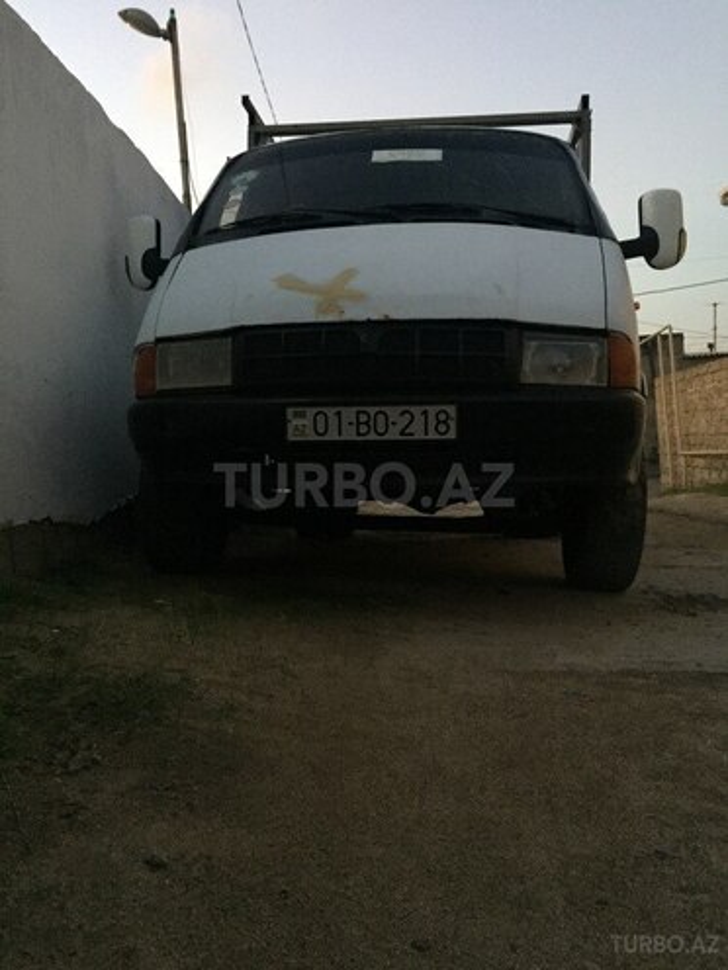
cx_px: 364
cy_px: 485
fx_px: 813
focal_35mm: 29
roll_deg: +4.7
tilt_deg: -2.5
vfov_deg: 61.7
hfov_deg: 48.2
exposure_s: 1/17
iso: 500
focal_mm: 4.15
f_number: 2.2
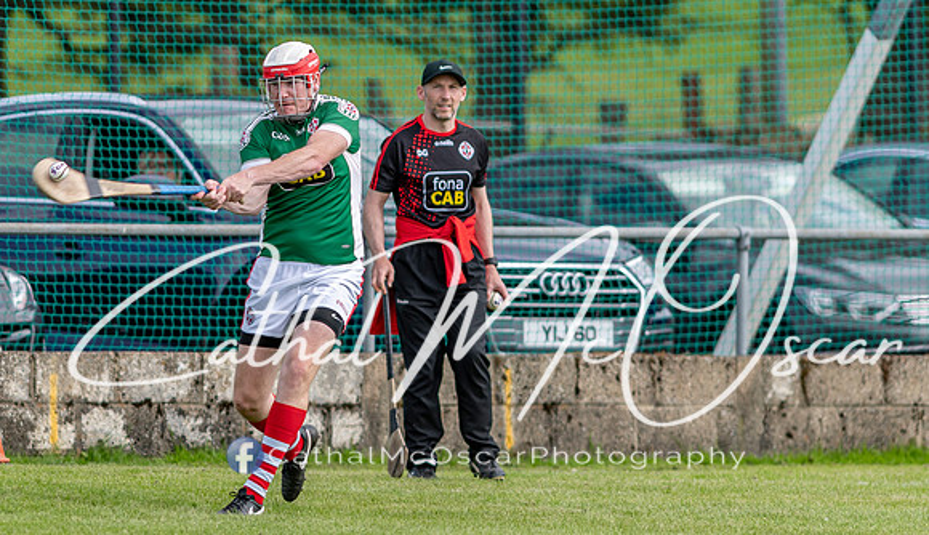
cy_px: 258
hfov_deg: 2.9
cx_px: 295
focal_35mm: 740
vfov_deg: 1.7
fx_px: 18337
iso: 110
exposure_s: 1/1250
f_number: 2.8
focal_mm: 300
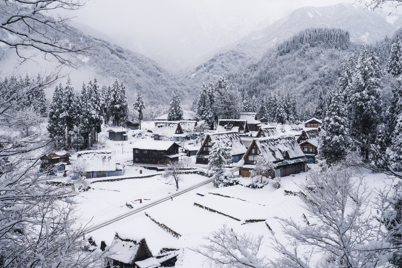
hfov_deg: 41.1
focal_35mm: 48
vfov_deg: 28.1
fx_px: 536
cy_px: 134
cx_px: 201
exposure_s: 1/160
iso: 160
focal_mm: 48
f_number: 10
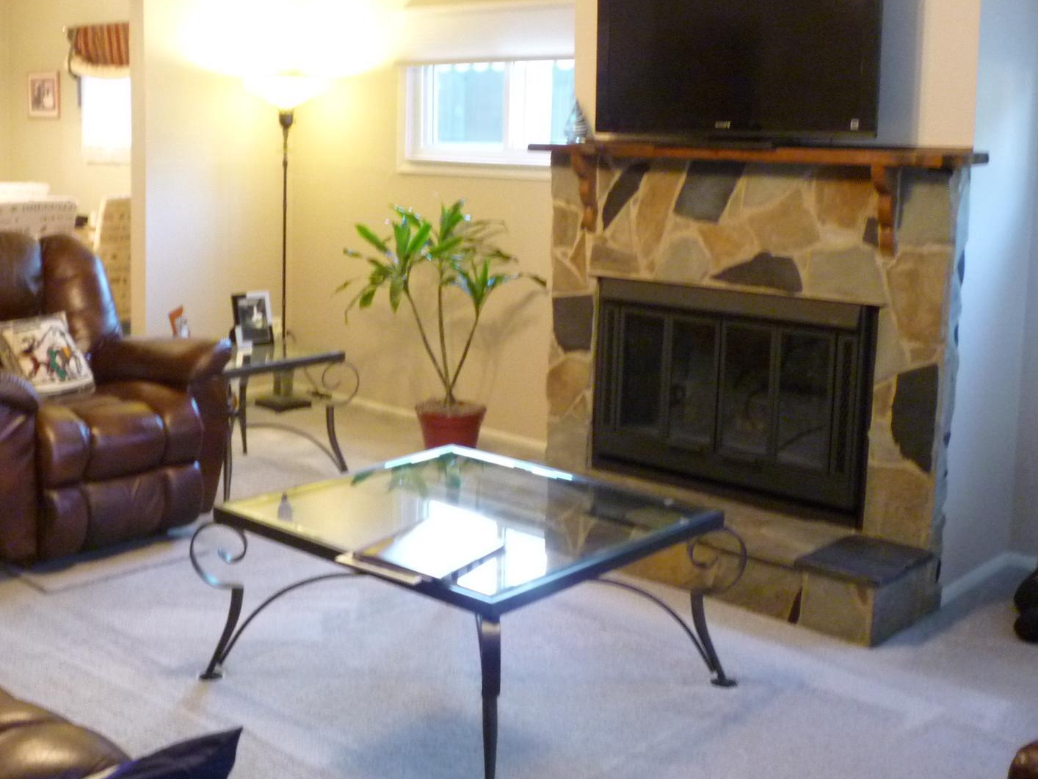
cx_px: 341
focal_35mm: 42
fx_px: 1260
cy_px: 273
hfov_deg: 44.1
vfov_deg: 34.1
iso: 400
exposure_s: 1/8
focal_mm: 5.2
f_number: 3.3
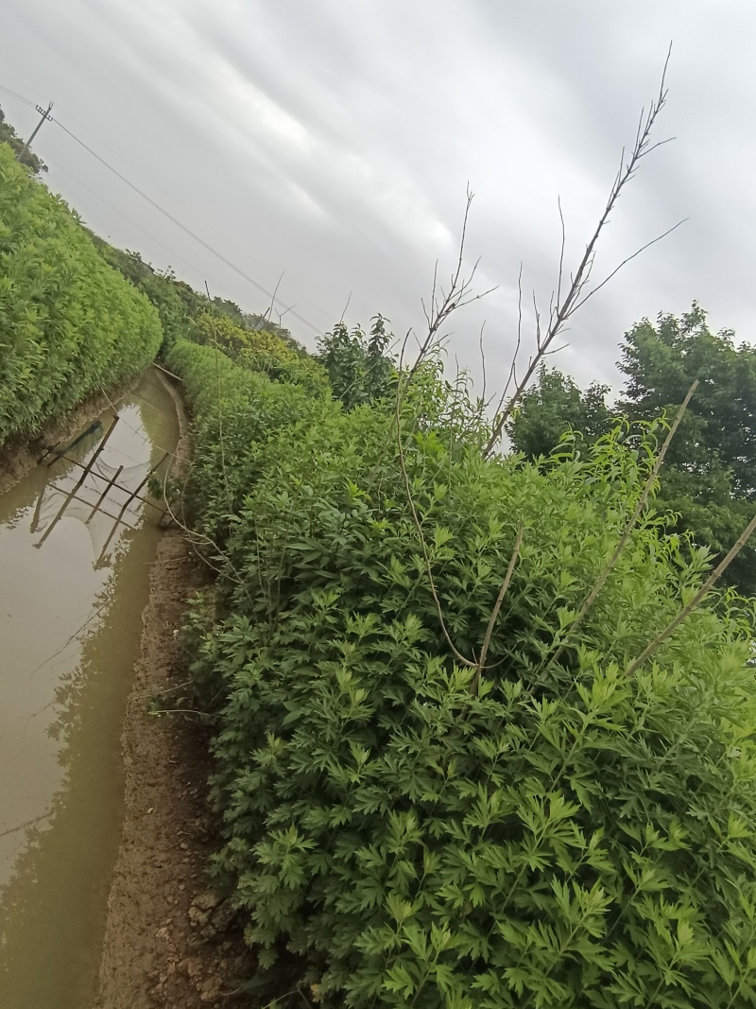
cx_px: 378
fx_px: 641
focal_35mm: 22
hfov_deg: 61.1
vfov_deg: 76.4
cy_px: 504
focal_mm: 1.66
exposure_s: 1/225
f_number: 2.2
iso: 100
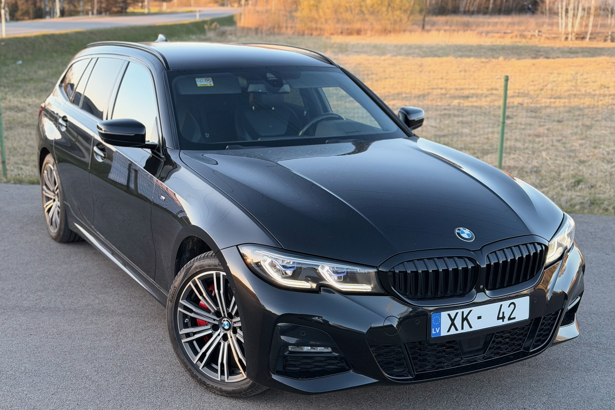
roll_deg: -0.9
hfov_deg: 39.6
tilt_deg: -14.9
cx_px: 308
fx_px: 854
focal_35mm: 50
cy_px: 222
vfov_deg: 27.0
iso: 80
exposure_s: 1/182
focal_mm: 6.76
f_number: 1.78
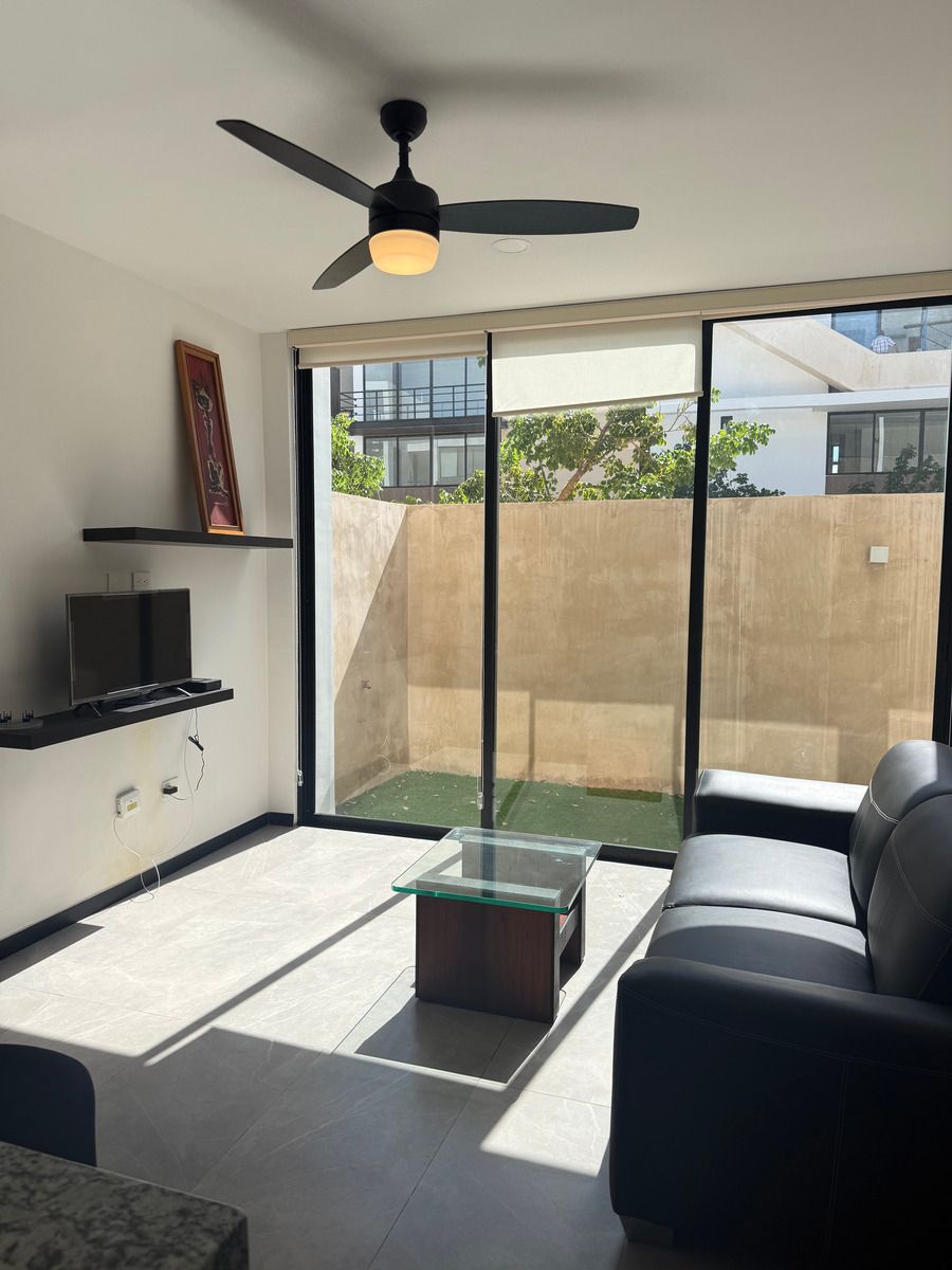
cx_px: 476
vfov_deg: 71.6
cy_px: 635
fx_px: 880
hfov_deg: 56.8
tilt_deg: -3.8
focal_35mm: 24
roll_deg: -0.6
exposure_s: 1/2611
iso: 80
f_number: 1.78
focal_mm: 6.76
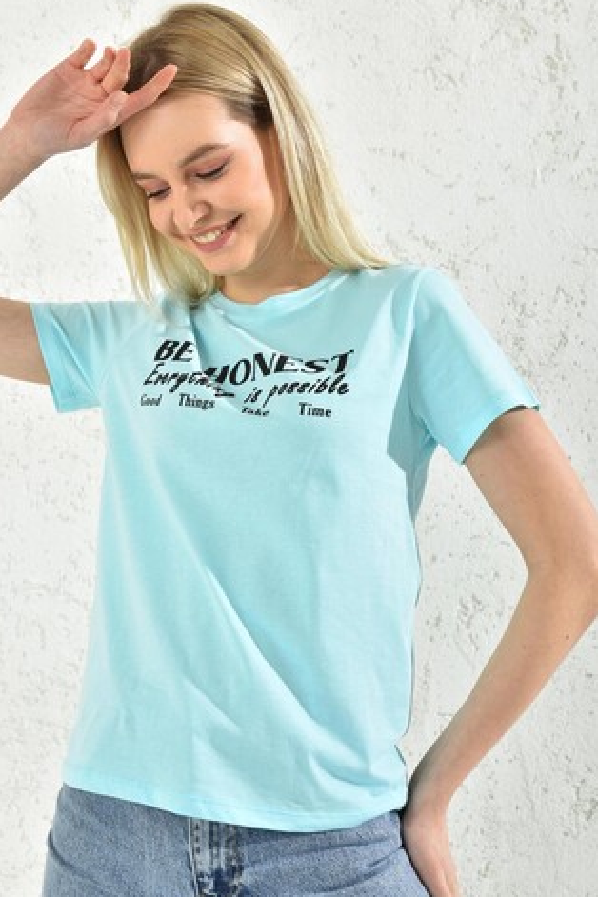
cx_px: 274
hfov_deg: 24.6
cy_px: 425
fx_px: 1370
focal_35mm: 55
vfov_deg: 36.2
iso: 100
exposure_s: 1/160
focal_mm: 48
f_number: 7.1
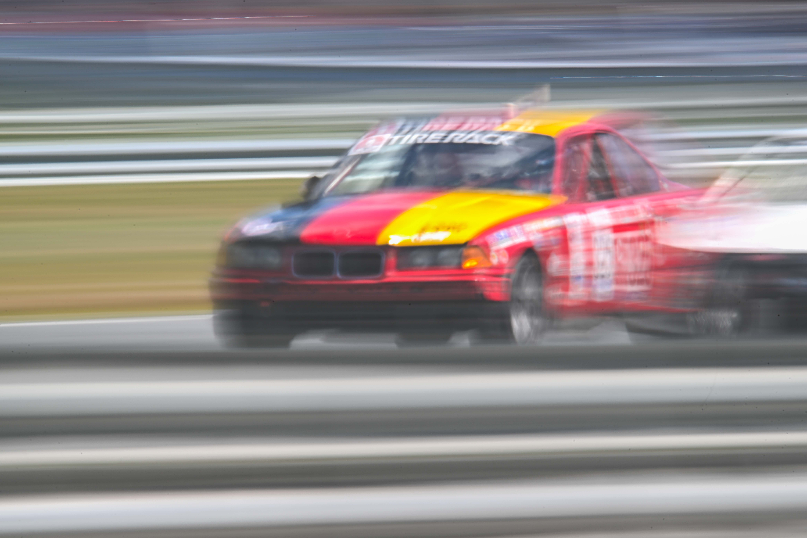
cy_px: 269
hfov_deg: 3.4
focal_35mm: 600
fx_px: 13449
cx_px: 404
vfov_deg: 2.3
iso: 32
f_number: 32
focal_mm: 600
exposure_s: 1/4
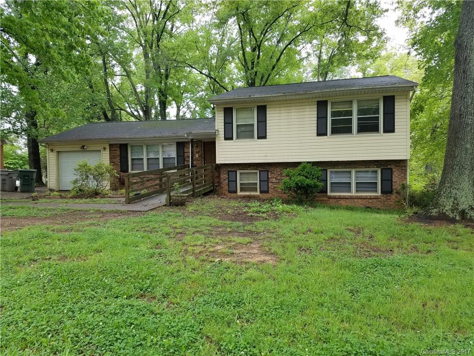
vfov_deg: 53.1
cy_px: 178
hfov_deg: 67.3
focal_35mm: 26
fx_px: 356
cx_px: 237
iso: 50
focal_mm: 4.2
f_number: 1.7
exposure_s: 1/200
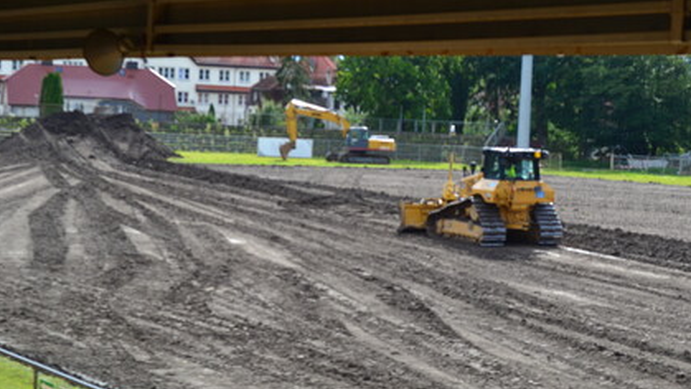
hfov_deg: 25.6
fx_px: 1521
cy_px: 194
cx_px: 345
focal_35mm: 83
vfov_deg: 14.6
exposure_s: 1/250
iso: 400
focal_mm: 52
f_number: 10
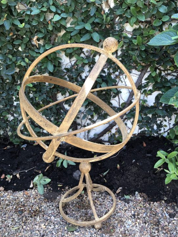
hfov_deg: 45.4
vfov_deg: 58.4
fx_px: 213
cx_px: 93
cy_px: 119
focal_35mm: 31
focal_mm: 3.99
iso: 25
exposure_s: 1/40
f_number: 1.8
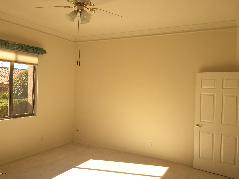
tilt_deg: -1.7
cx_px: 120
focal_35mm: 29
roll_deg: -2.1
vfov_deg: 48.2
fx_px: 200
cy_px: 90
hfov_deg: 61.7
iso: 32
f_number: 2.2
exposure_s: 1/465
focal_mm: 4.15
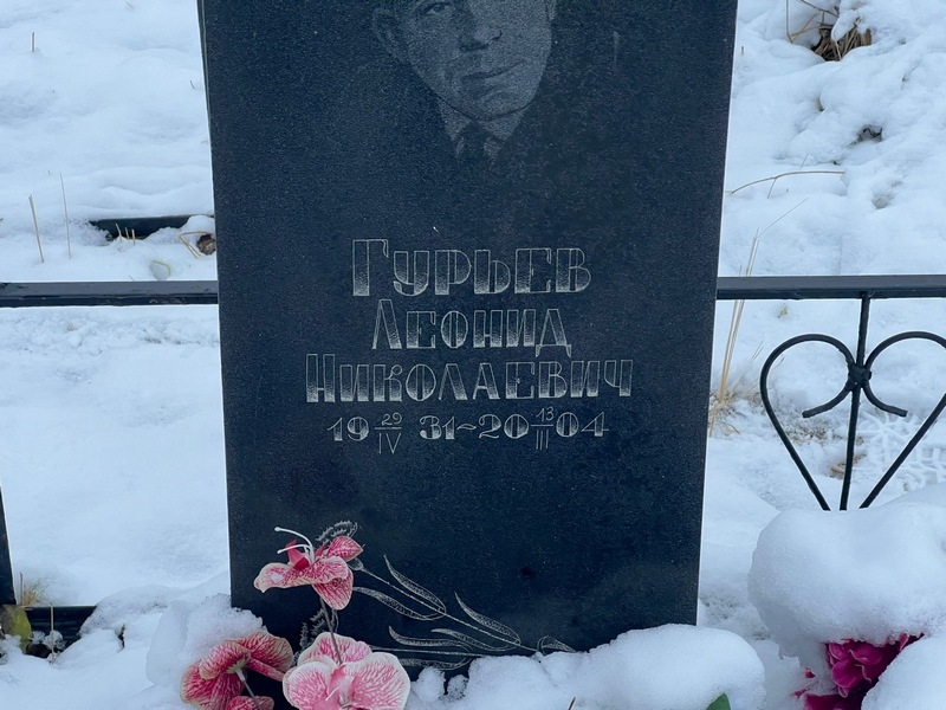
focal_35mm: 77
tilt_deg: -29.4
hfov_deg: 25.3
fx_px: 2104
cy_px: 355
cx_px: 473
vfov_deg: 19.1
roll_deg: +0.4
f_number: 2.8
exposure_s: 1/99
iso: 200
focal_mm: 9
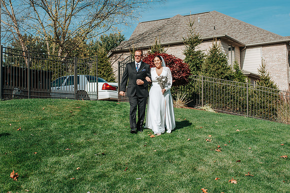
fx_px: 438
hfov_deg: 36.6
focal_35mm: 54
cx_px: 135
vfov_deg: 24.9
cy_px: 97
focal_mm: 35
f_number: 3.5
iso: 100
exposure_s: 1/1250
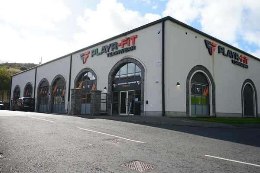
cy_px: 86
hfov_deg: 61.9
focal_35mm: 30
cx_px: 130
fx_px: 217
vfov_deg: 43.6
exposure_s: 1/500
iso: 100
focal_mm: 30
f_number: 5
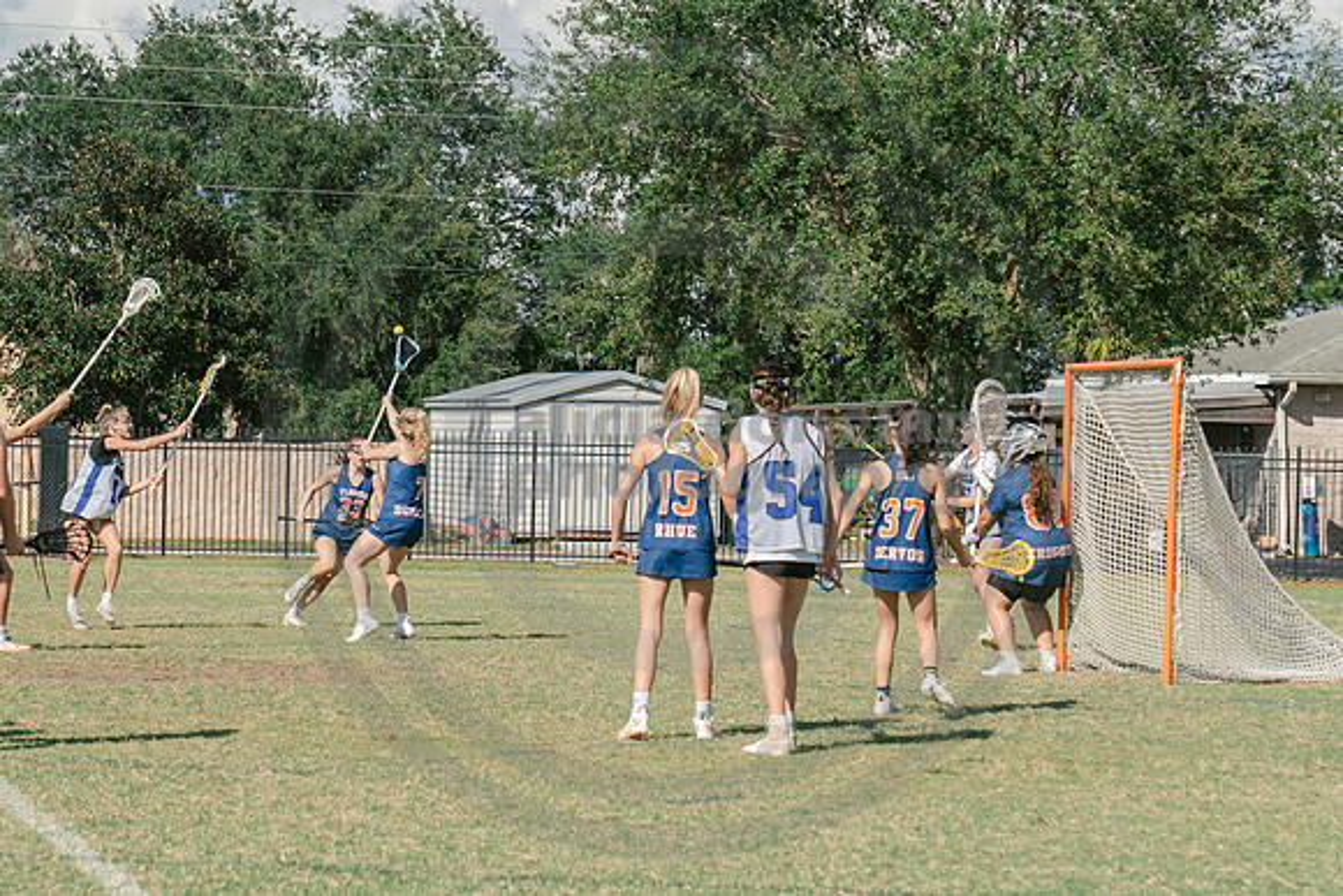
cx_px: 454
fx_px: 5034
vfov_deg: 10.2
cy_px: 455
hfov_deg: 15.2
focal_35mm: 135
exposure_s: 1/1250
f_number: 5.6
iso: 250
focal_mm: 70
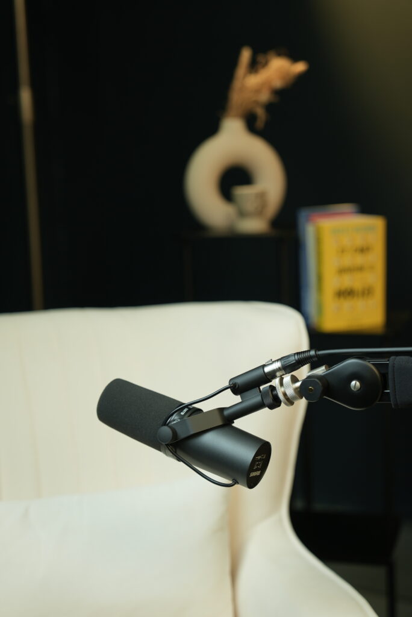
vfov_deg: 28.8
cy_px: 308
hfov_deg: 19.5
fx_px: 1200
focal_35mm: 70
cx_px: 206
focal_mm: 70
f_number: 2.8
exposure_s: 1/50
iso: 80
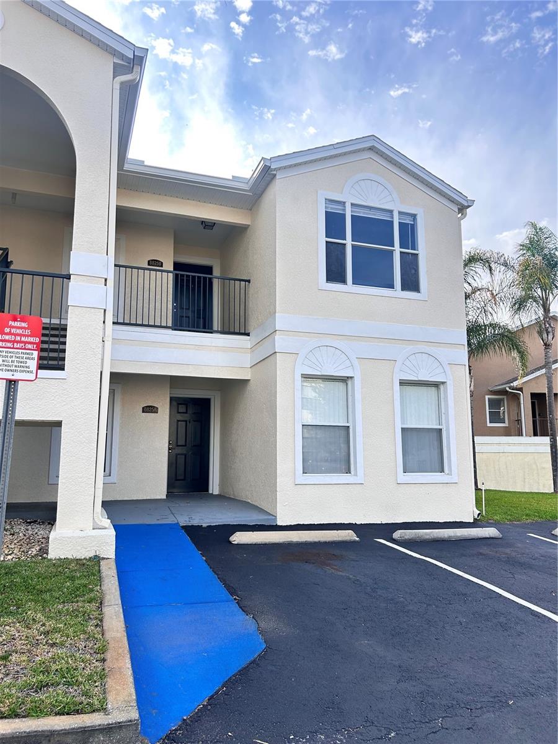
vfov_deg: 67.3
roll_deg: +1.1
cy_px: 372
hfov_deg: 53.1
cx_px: 279
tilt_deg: +8.3
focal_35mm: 26
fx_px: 559
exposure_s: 1/670
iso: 50
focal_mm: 5.7
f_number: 1.5
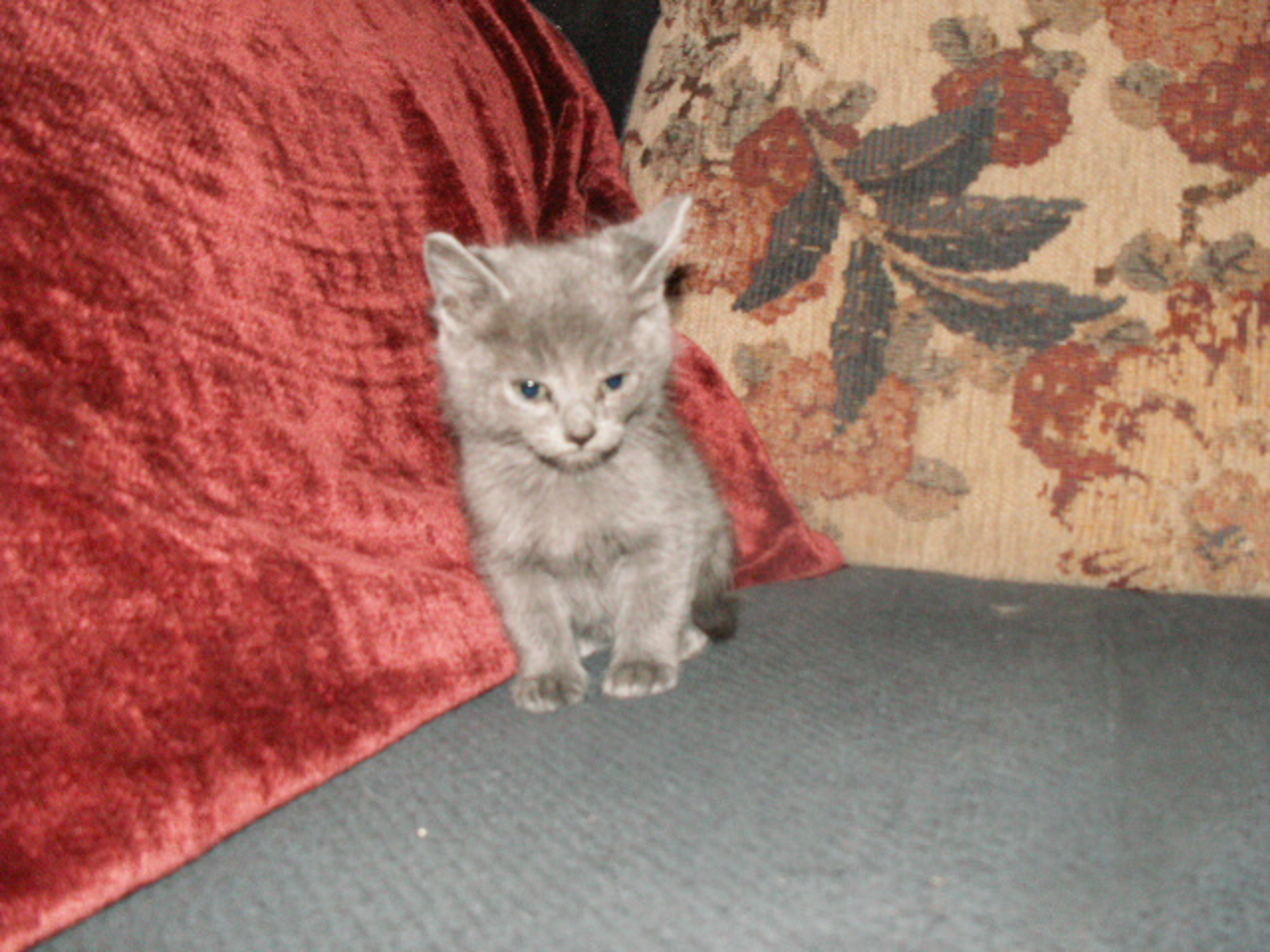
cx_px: 635
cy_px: 476
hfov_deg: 52.6
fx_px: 1284
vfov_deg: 40.7
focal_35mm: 35
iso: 160
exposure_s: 1/40
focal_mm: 5.86
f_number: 2.8
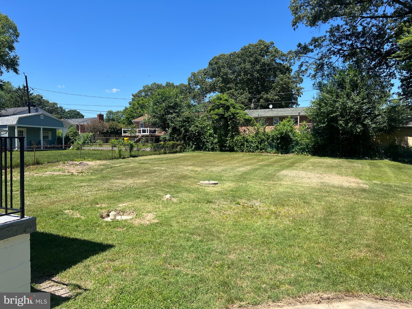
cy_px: 154
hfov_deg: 67.3
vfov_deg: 53.1
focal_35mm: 26
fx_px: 309
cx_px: 206
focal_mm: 5.7
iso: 50
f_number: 1.5
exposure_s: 1/2841
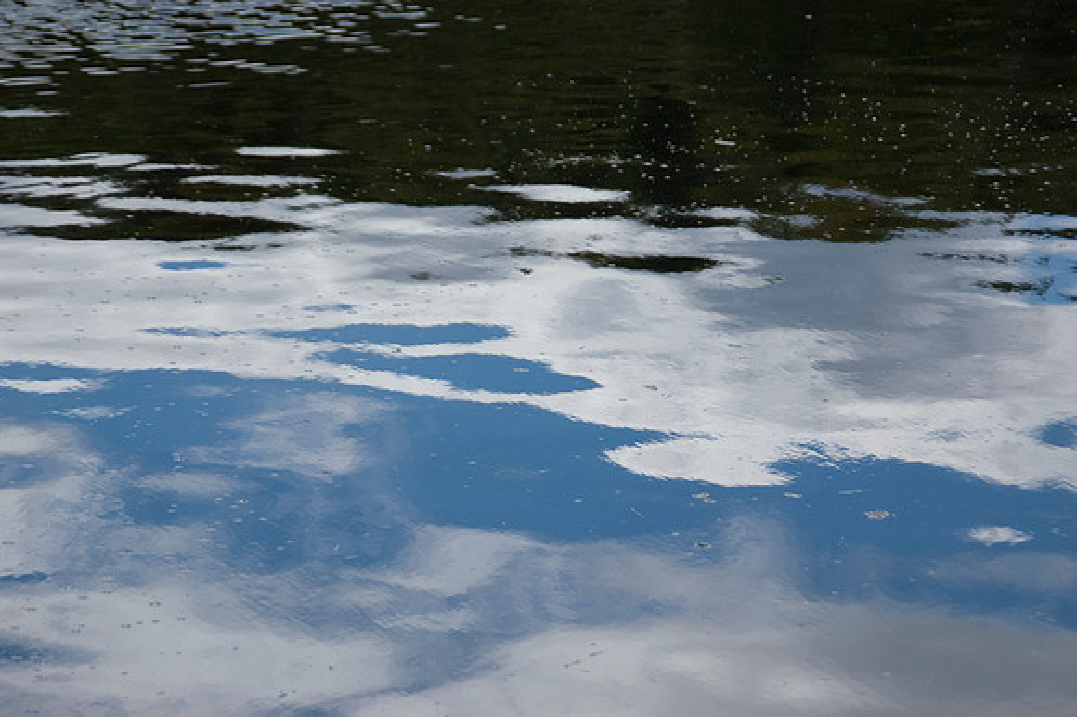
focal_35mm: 153
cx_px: 538
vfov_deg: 9.0
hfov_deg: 13.4
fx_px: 4574
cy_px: 358
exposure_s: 1/2000
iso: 250
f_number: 6.3
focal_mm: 102
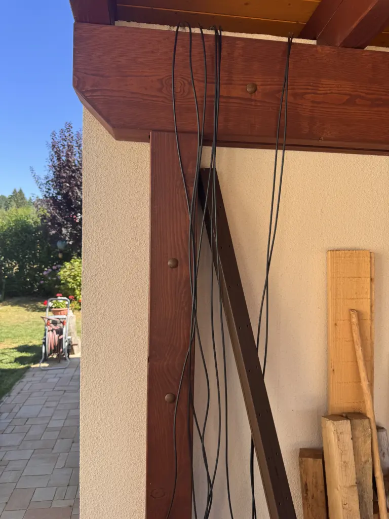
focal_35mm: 24
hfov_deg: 56.8
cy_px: 260
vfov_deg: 71.6
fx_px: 360
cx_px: 194
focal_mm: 6.76
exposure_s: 1/995
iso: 80
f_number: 1.78
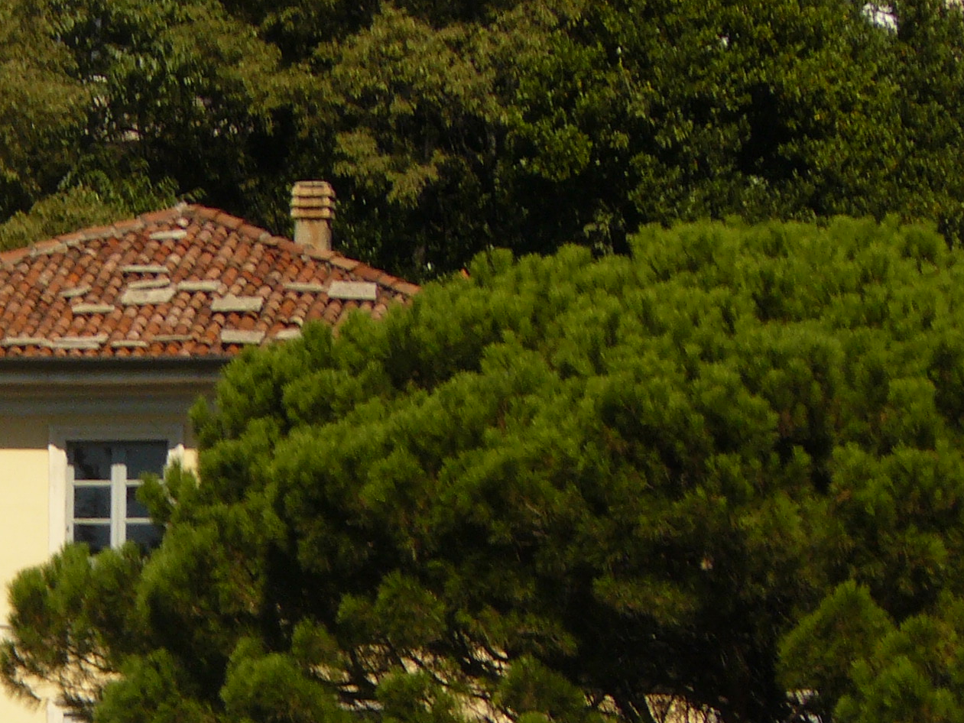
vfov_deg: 2.5
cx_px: -104
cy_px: 786
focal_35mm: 604
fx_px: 16822
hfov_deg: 3.3
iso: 100
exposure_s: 1/400
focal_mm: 41.3
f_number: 6.3
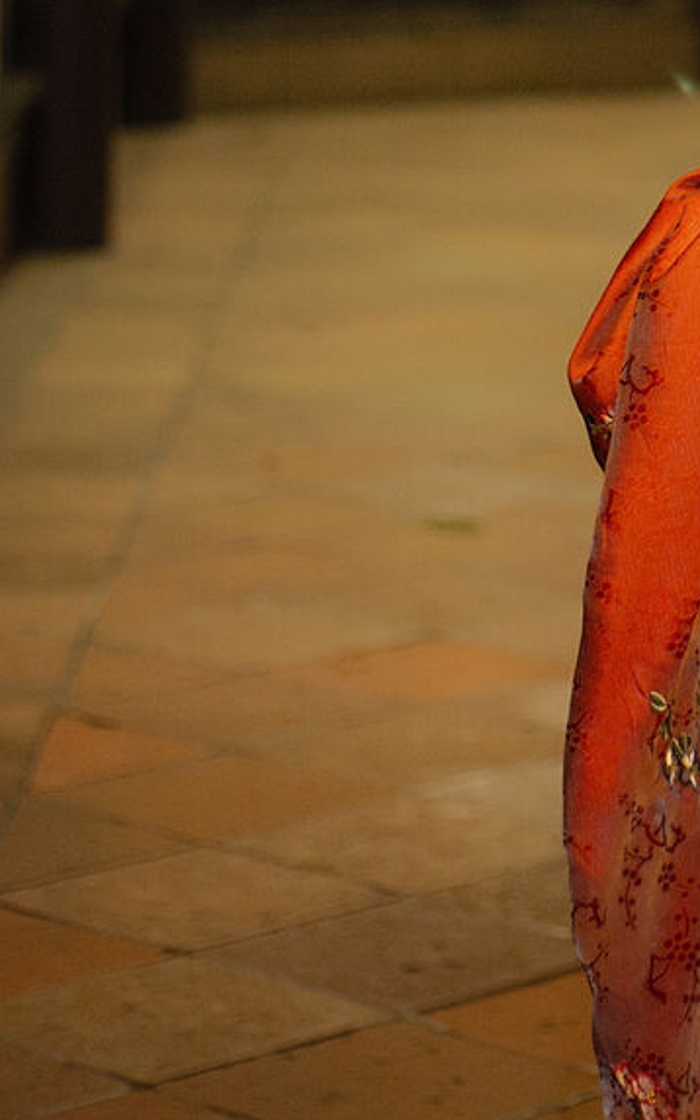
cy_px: -459
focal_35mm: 157
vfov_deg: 12.8
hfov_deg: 8.1
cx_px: 1142
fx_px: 4793
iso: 800
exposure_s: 1/80
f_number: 2.5
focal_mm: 50
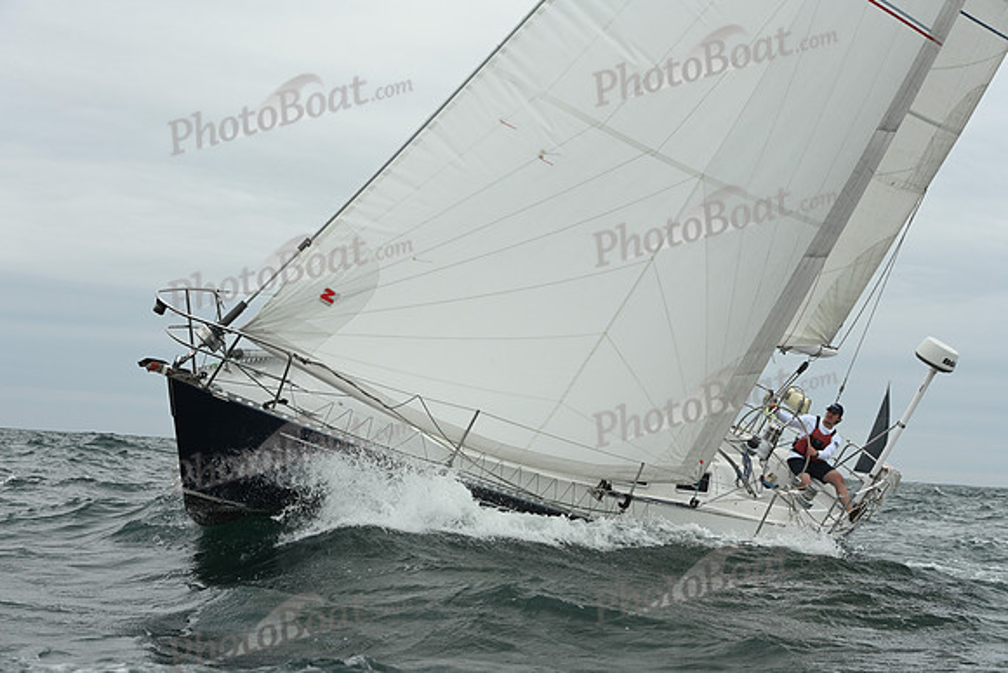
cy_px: 336
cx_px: 504
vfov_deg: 17.5
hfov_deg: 26.0
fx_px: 2184
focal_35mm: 78
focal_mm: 78
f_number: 8
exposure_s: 1/800
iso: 400
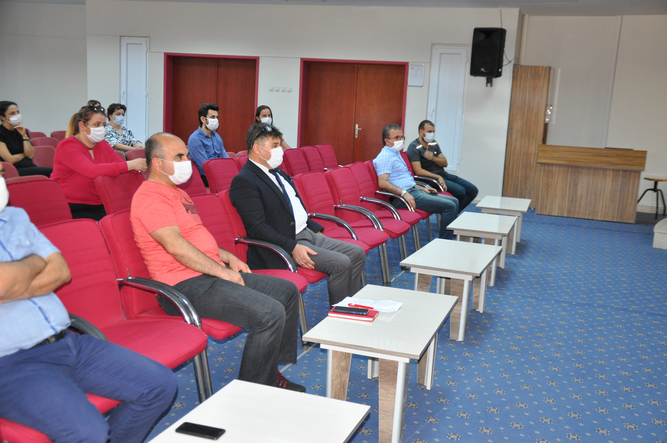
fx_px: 722
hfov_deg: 49.6
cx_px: 334
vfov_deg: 34.1
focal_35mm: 39
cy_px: 222
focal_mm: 26
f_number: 4
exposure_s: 1/60
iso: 800
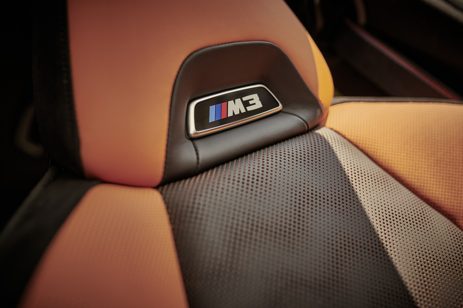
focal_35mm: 35
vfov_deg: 37.9
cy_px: 154
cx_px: 232
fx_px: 450
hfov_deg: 54.4
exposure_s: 1/500
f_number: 2.8
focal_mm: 35
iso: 64
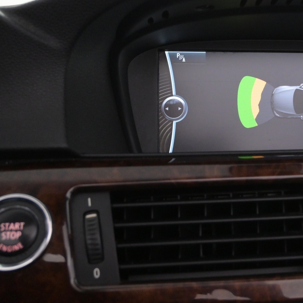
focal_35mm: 56
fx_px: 555
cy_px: 105
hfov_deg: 28.8
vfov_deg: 30.4
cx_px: 297
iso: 2500
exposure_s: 1/40
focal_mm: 22
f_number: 5.6
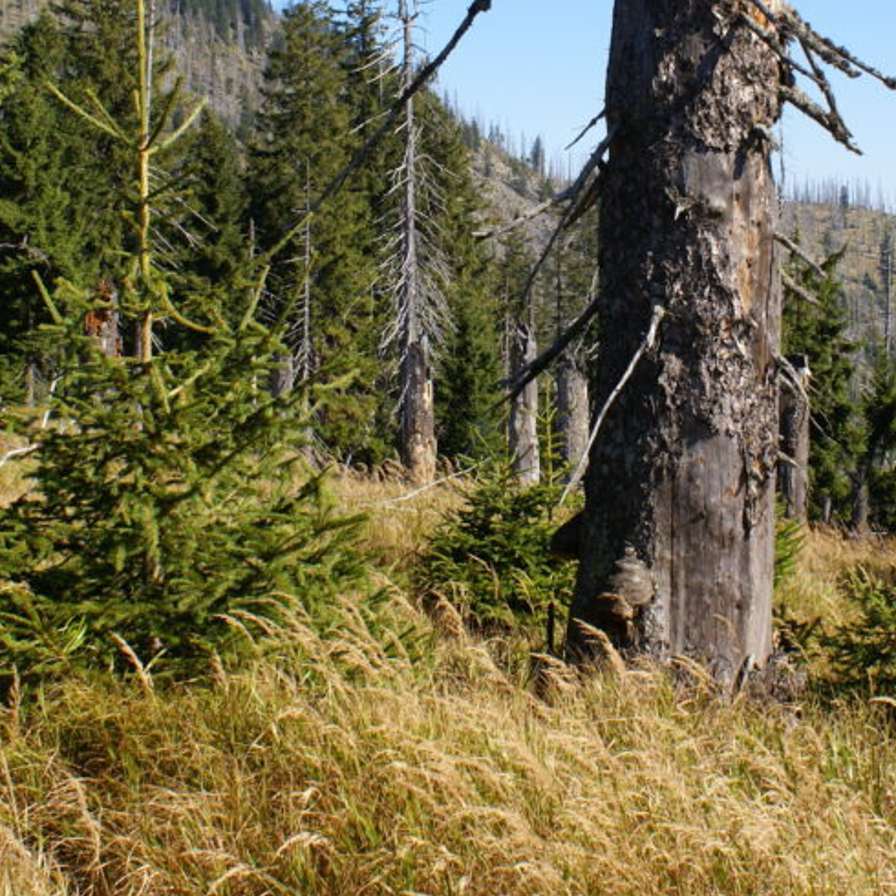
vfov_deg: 26.7
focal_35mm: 64
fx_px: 1874
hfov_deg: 26.8
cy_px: 288
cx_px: 538
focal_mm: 24
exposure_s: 1/125
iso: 100
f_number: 10
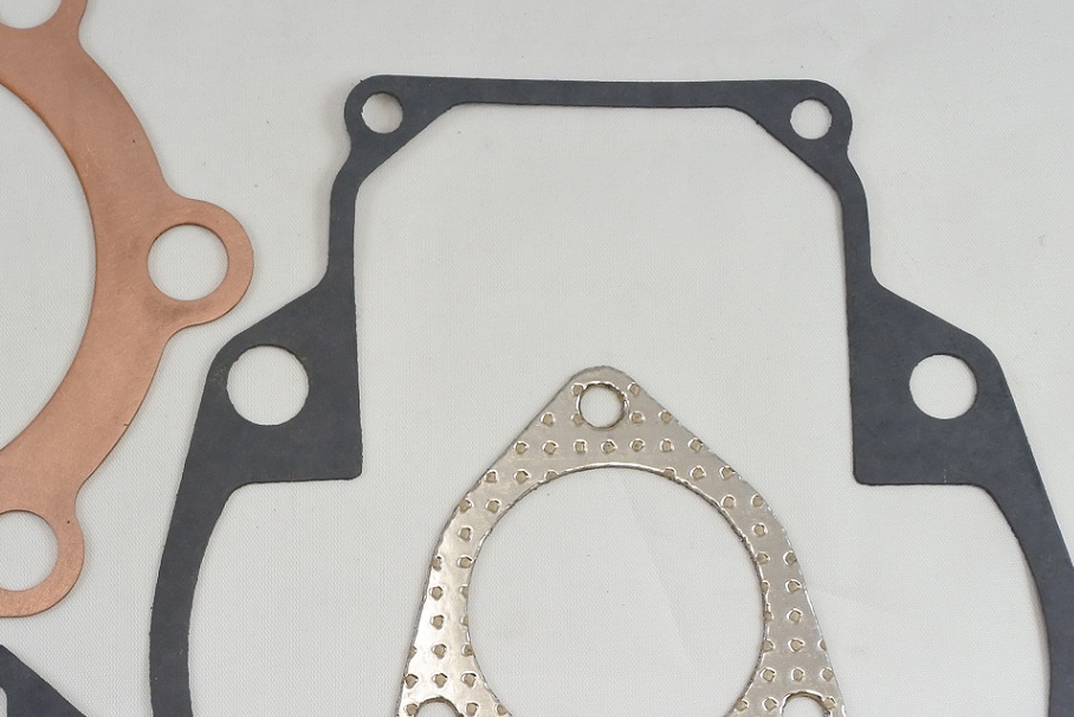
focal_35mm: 55
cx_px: 293
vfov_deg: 24.5
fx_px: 1641
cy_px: 470
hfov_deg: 35.6
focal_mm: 12.1
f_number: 3.8
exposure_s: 1/200
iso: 400
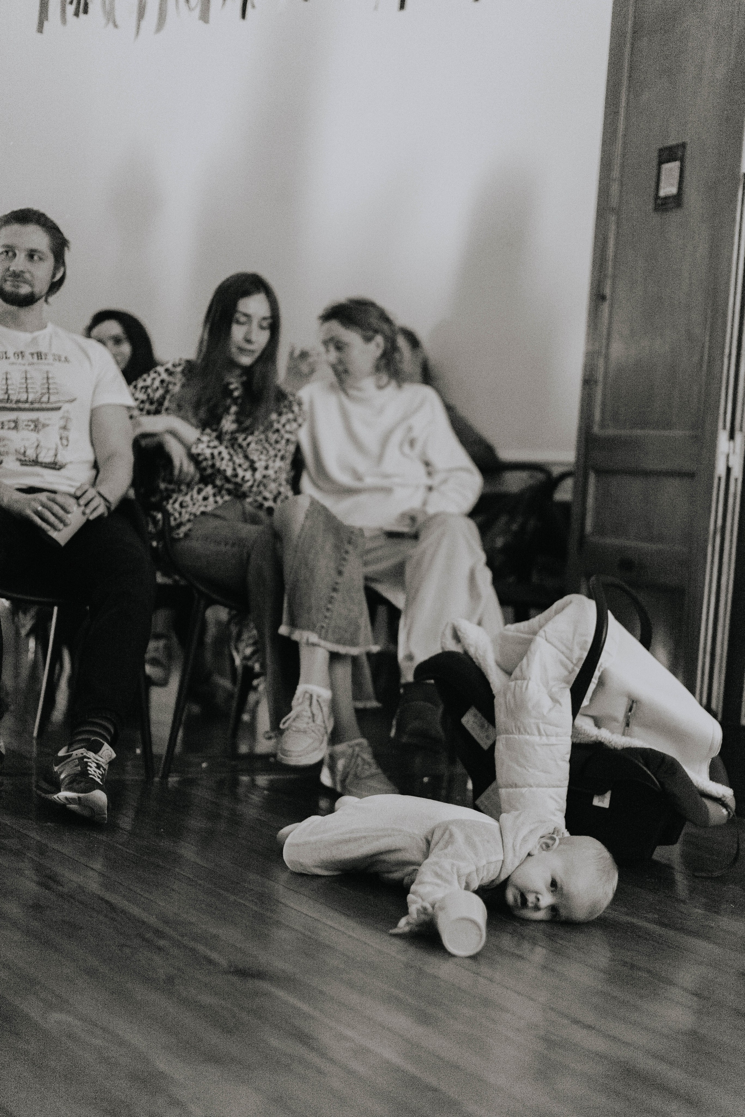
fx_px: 1551
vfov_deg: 39.6
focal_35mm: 50
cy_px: 558
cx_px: 372
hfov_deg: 27.0
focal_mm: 50
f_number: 1.8
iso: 5000
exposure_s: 1/100
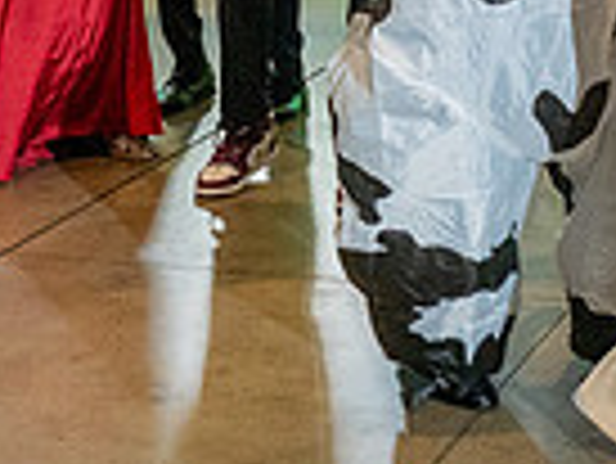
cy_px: -146
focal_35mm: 136
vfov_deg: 10.7
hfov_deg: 14.5
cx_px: 391
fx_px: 2422
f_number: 4
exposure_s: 1/200
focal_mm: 33.5
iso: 3200
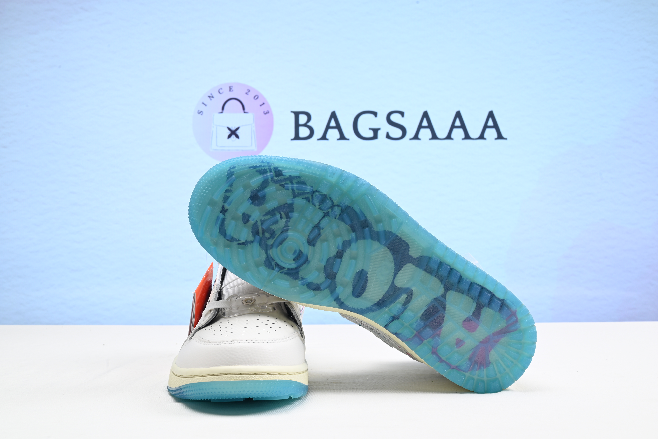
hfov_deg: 47.4
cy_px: 220
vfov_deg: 32.7
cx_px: 329
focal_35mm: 41
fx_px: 750
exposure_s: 1/2
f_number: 16
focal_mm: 41
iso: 100
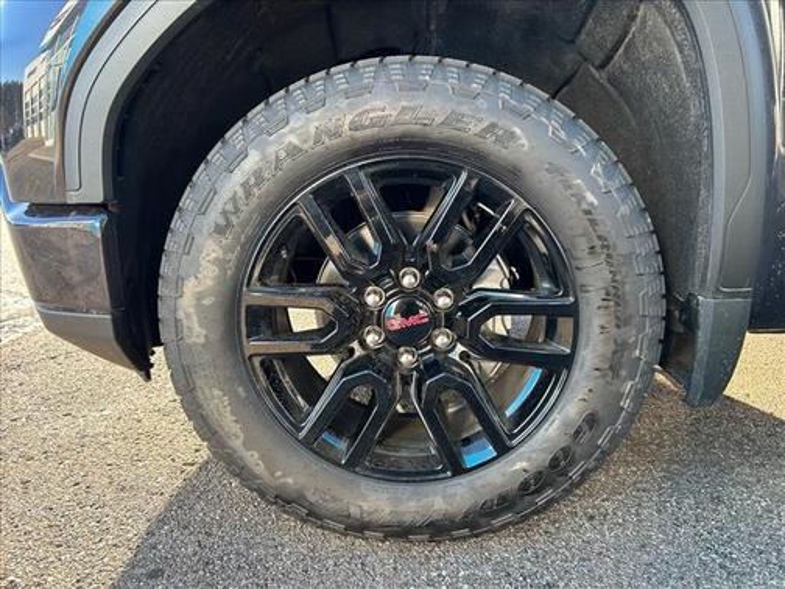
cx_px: 392
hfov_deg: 67.3
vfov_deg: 53.1
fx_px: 590
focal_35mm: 26
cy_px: 294
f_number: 1.5
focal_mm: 5.7
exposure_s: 1/144
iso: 64
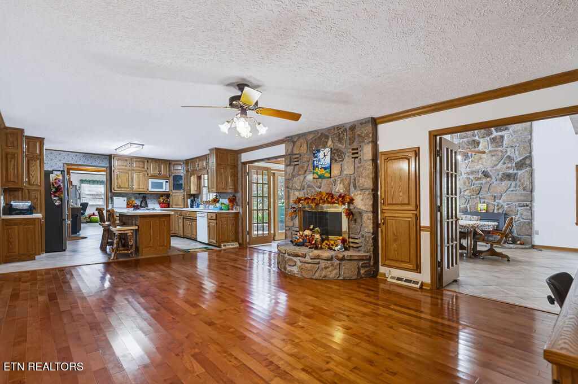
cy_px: 192
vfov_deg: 70.3
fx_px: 273
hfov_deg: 93.3
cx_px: 289
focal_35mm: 17
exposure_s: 1/1600
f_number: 5
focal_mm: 17
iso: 800
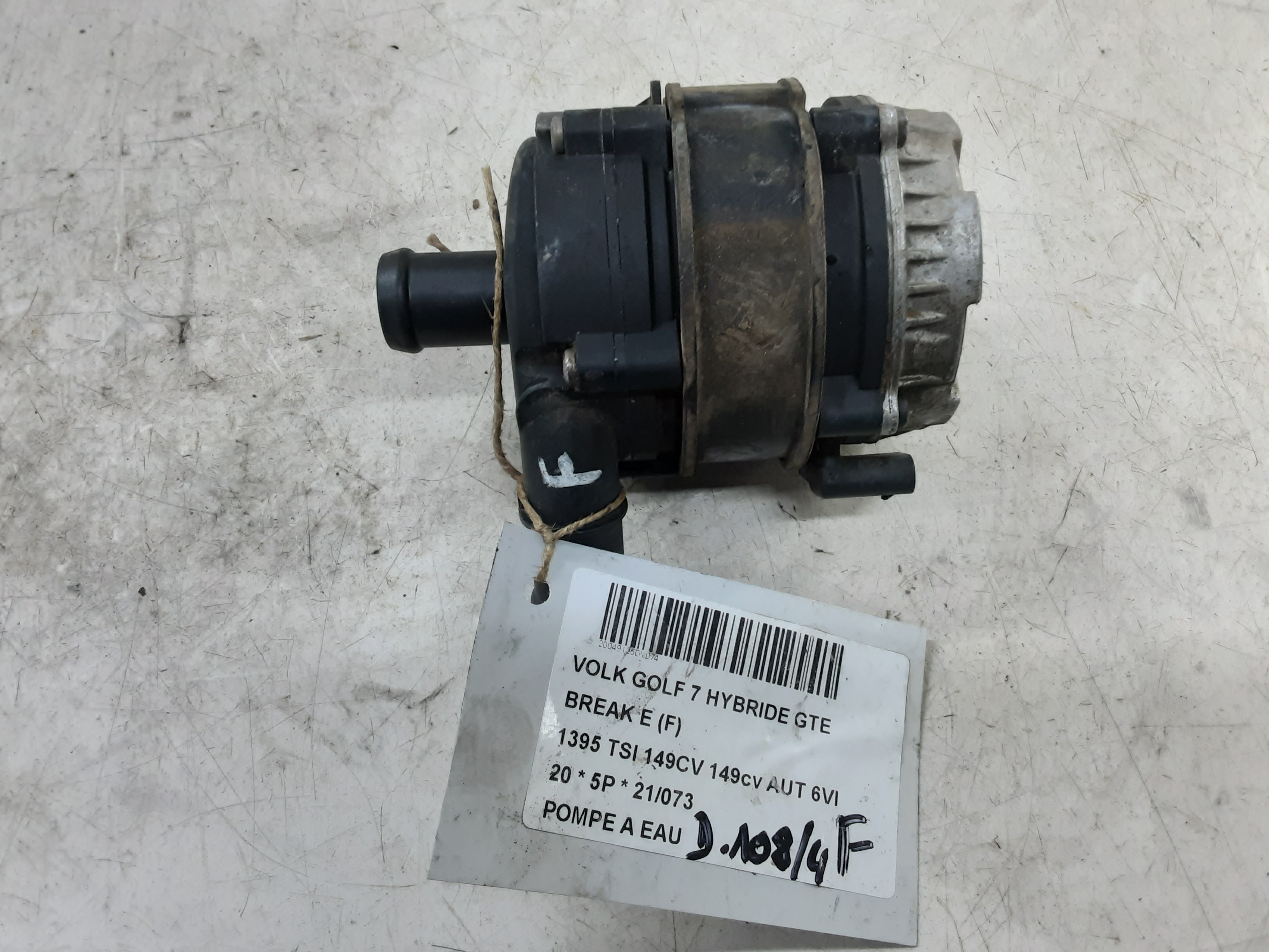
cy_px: 476
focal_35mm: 27
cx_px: 634
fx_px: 990
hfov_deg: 65.3
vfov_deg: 51.4
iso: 125
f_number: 1.9
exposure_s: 1/50
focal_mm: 2.91
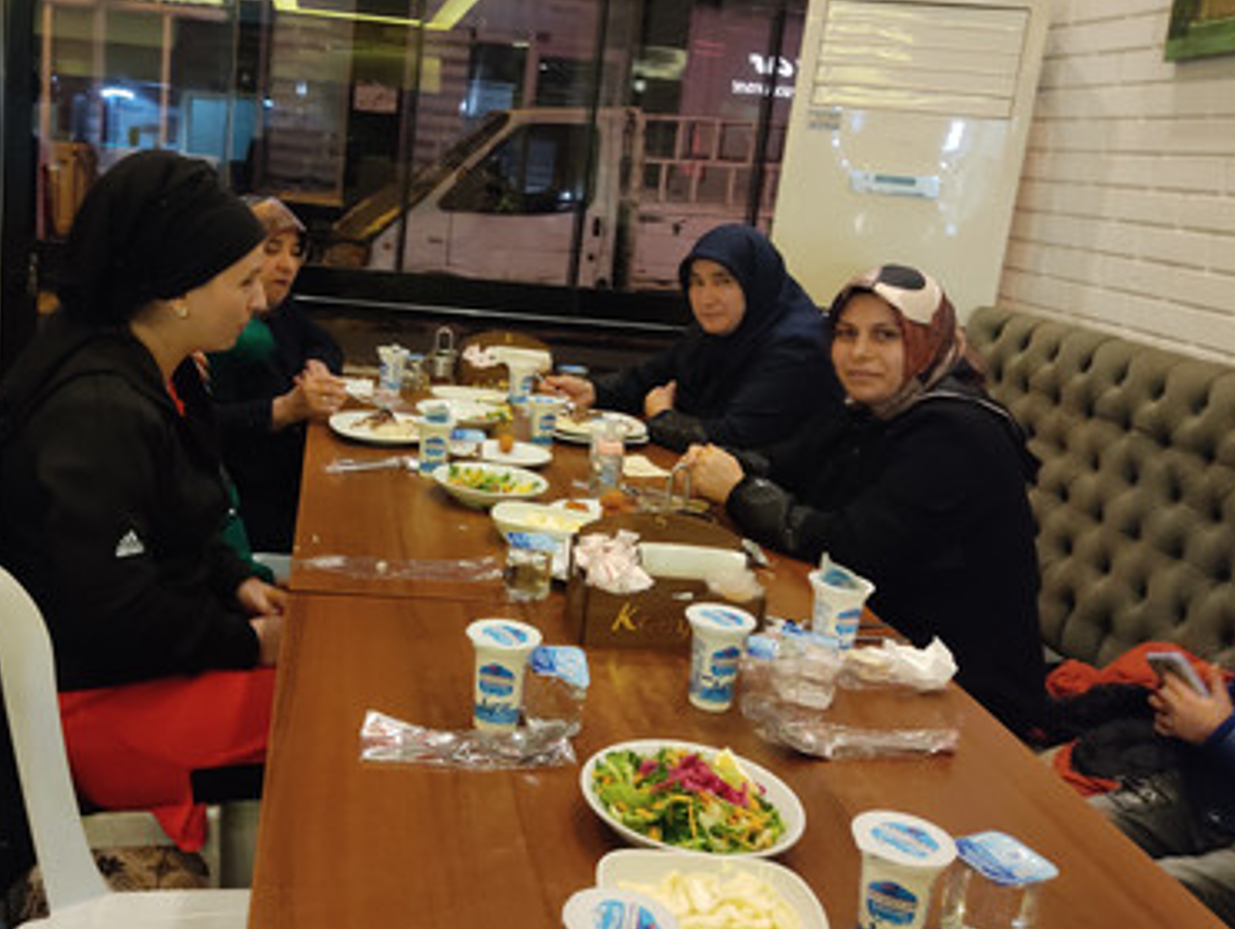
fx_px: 1250
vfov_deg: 40.6
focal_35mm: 35
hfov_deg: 51.8
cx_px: 439
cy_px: 385
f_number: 1.79
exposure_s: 1/17
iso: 3028
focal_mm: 4.74
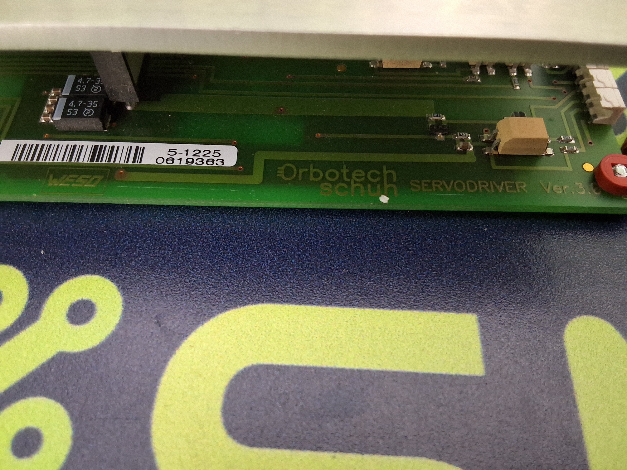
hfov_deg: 63.4
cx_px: 314
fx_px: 507
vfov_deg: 49.7
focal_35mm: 28
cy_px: 235
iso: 500
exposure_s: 1/20
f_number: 1.9
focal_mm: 2.91
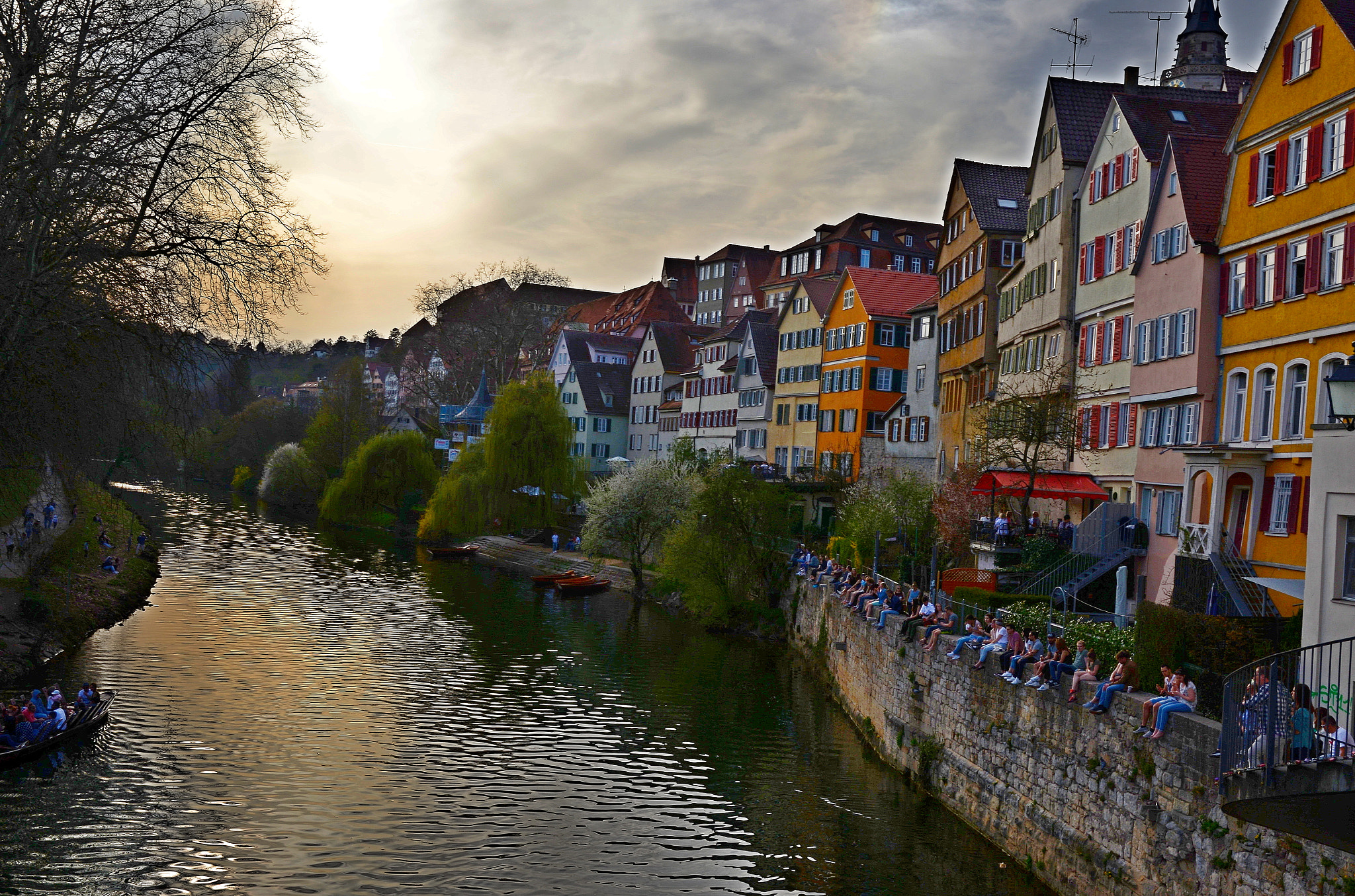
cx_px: 678
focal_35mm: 38
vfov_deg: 35.3
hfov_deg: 51.4
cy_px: 448
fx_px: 1408
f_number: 14
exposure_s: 1/200
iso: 100
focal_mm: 25
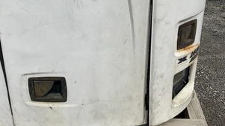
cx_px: 124
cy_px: 37
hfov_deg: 48.3
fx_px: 250
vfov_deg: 28.0
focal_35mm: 42
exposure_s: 1/2227
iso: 25
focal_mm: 3
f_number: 1.8
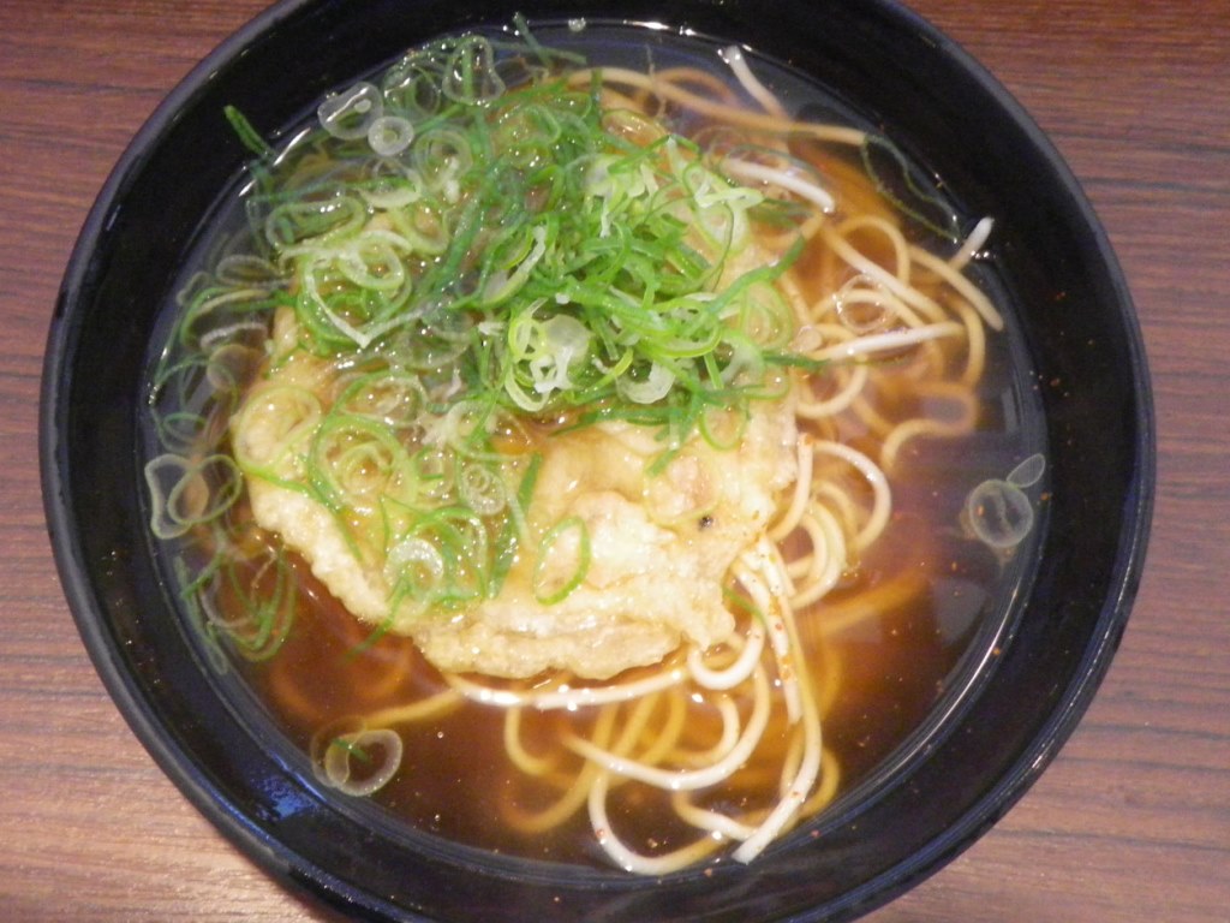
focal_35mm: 35
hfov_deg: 52.6
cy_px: 462
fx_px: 1244
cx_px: 615
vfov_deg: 40.7
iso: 320
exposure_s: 1/60
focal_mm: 6.2
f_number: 3.8
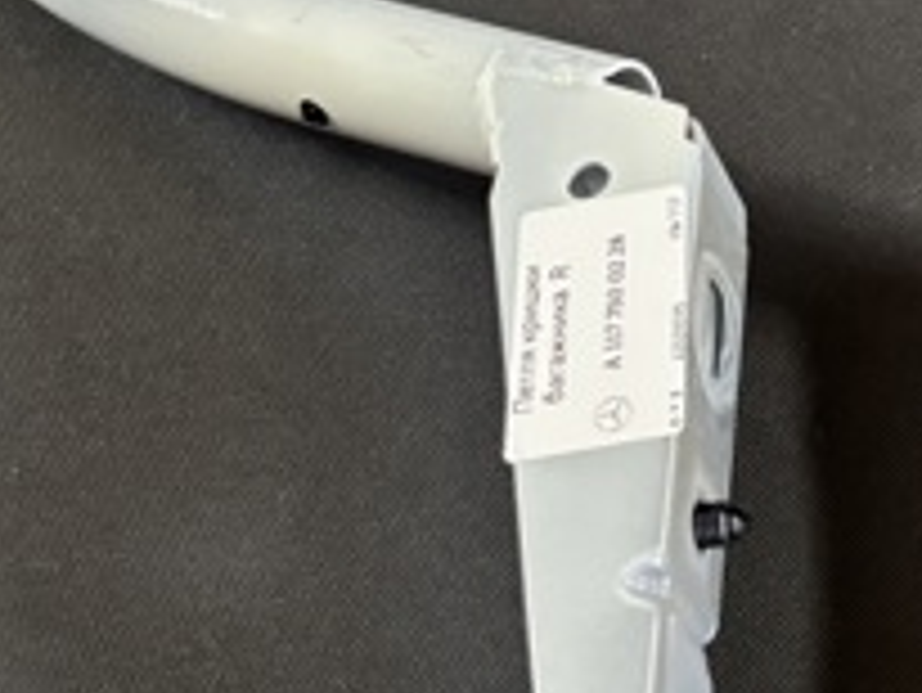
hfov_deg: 23.2
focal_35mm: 81
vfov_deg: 17.9
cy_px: 52
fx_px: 2159
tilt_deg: -54.6
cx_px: 913
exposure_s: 1/60
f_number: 1.6
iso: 320
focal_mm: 5.96
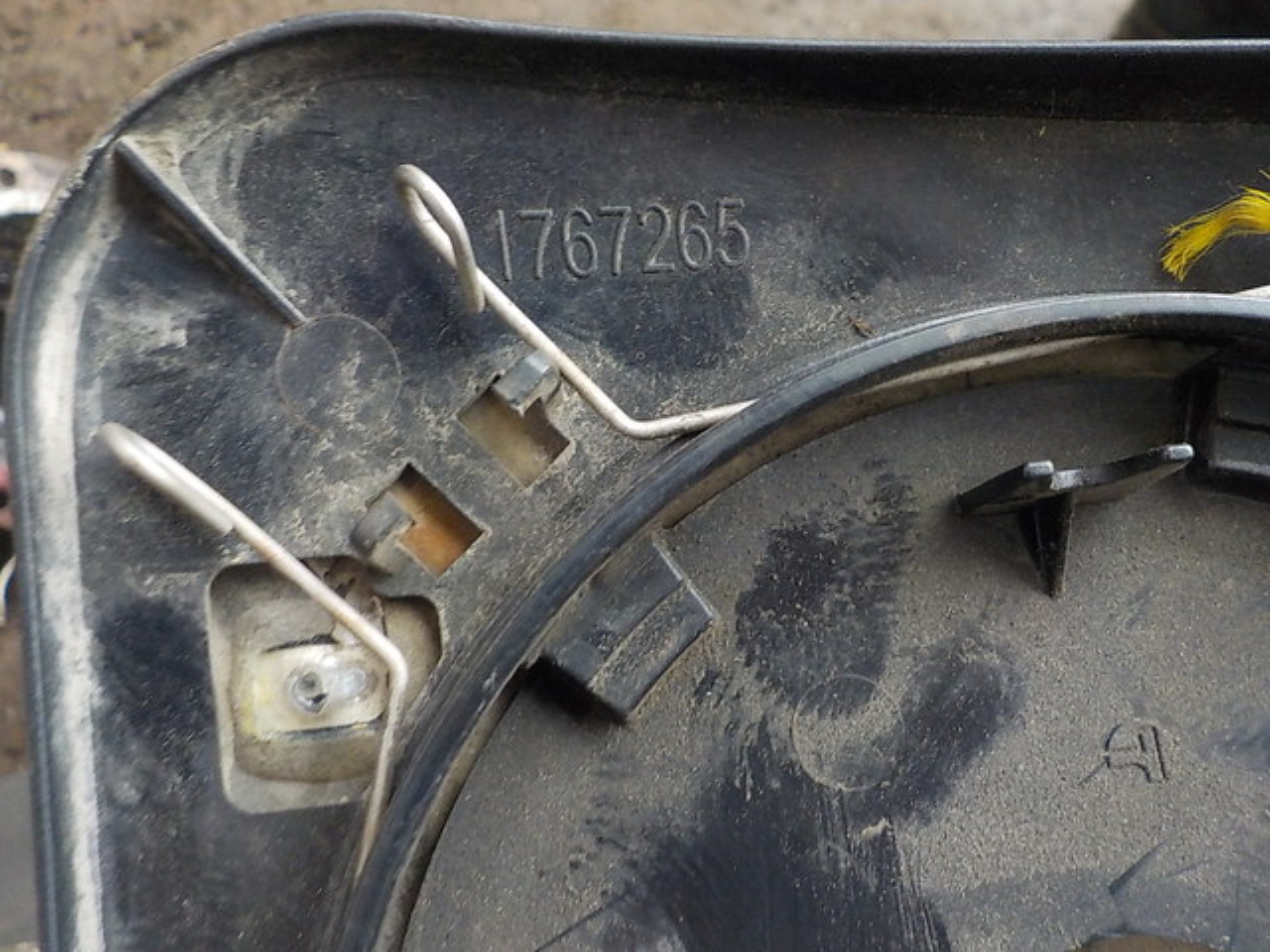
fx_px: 1101
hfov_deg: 60.0
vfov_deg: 46.8
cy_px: 476
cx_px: 635
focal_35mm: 30
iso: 400
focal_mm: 4.1
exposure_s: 1/25
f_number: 3.3
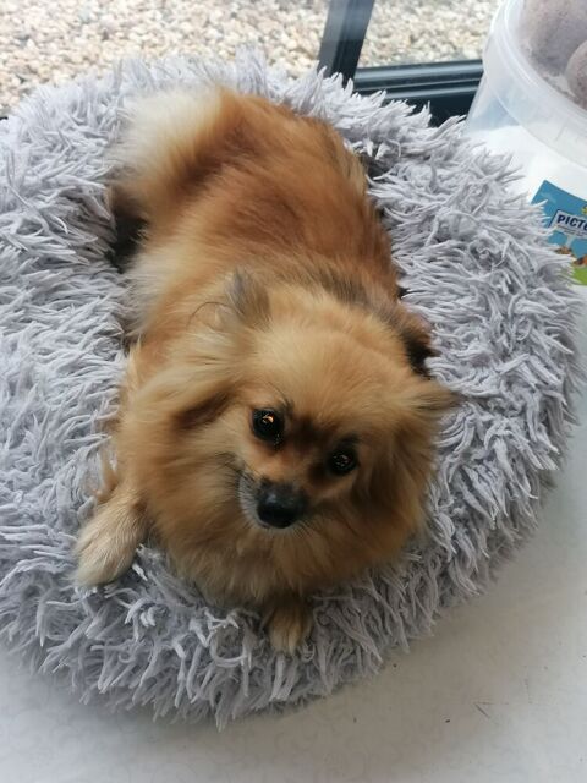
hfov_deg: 40.7
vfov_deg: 52.6
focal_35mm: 35
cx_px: 294
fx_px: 791
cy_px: 392
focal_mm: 3.62
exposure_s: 1/60
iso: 100
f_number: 1.8
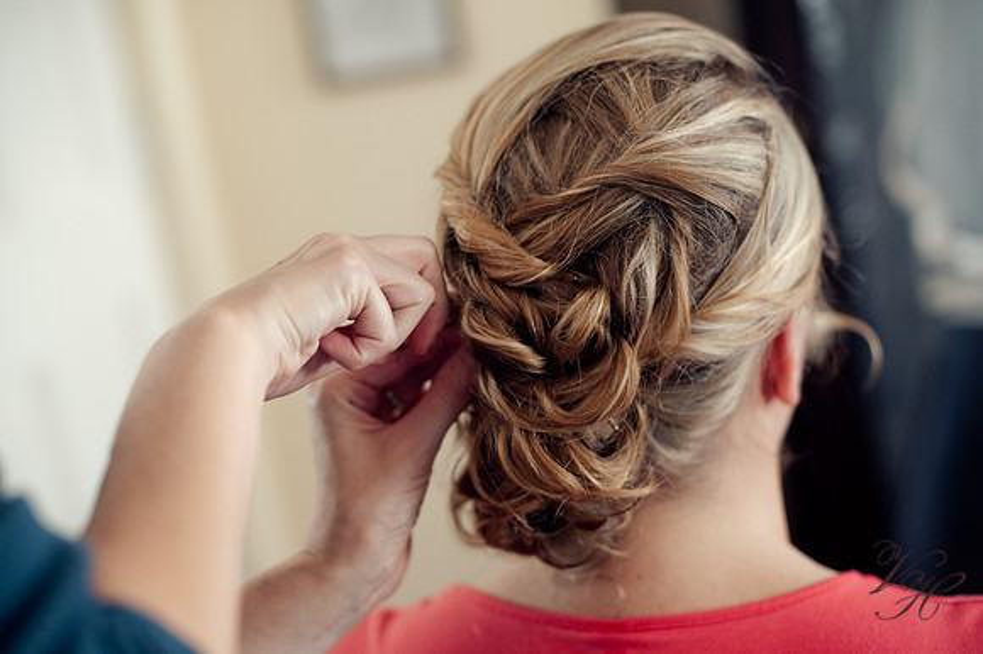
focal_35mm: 50
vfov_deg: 27.0
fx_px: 1364
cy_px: 327
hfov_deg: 39.6
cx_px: 492
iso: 800
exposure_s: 1/125
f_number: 2.2
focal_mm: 50
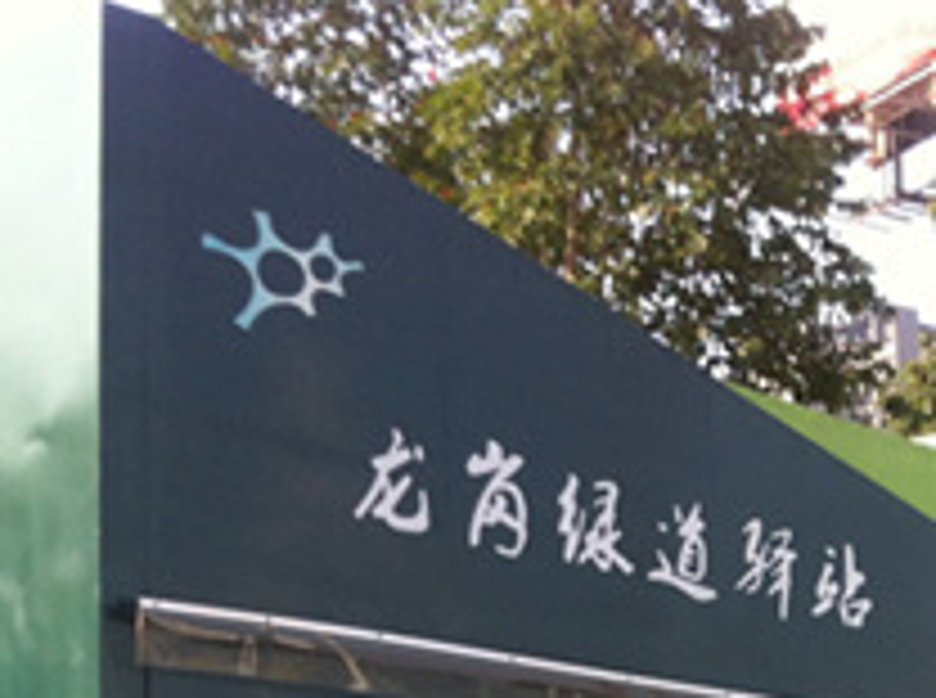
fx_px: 2725
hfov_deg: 18.4
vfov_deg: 13.8
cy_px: 1002
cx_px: 1134
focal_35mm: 101
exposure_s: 1/335
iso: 80
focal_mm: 3.85
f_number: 2.8
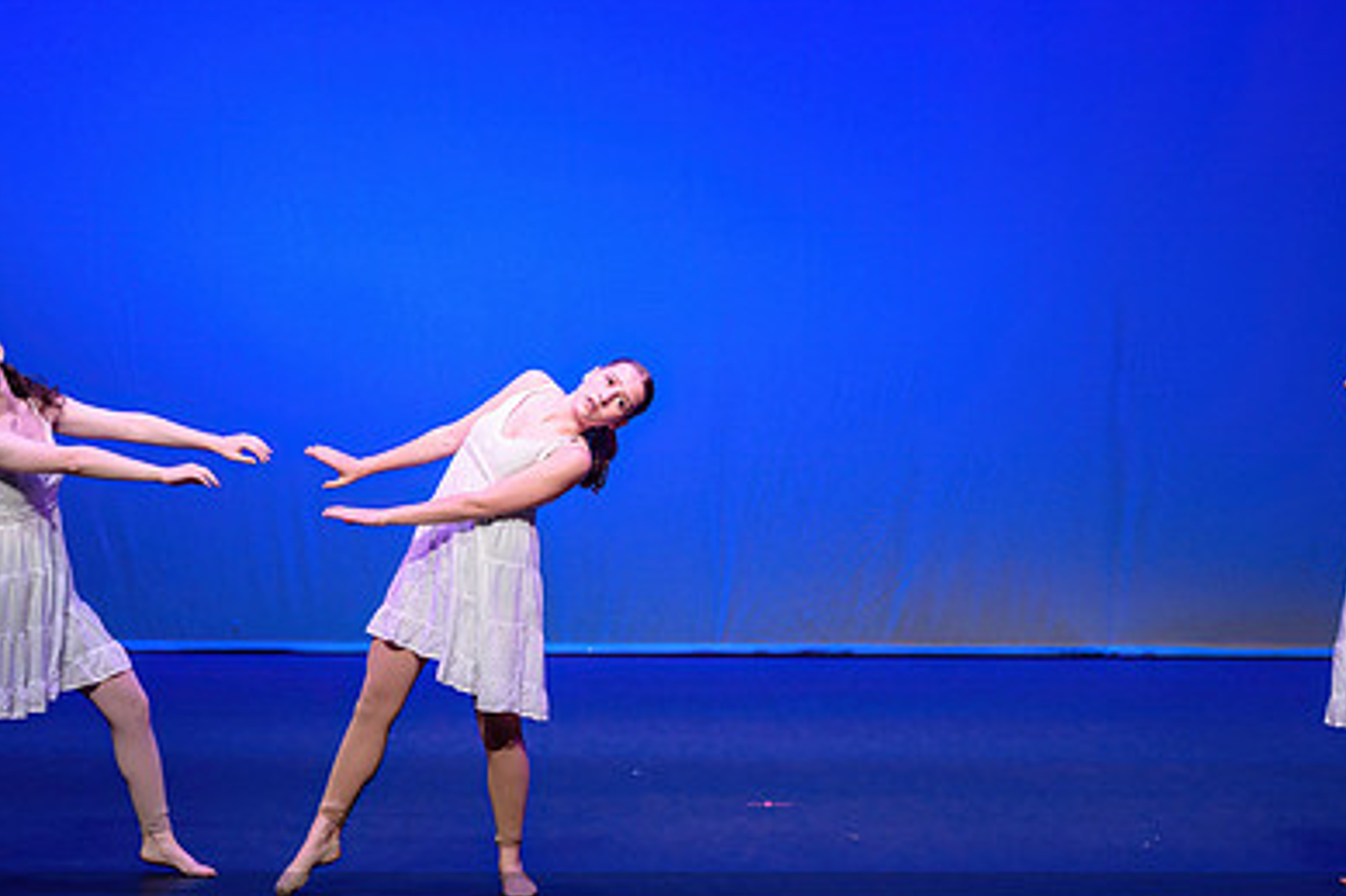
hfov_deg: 12.7
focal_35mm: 162
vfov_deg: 8.5
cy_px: 470
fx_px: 6054
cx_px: 745
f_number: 2.8
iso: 1600
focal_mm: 102
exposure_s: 1/500
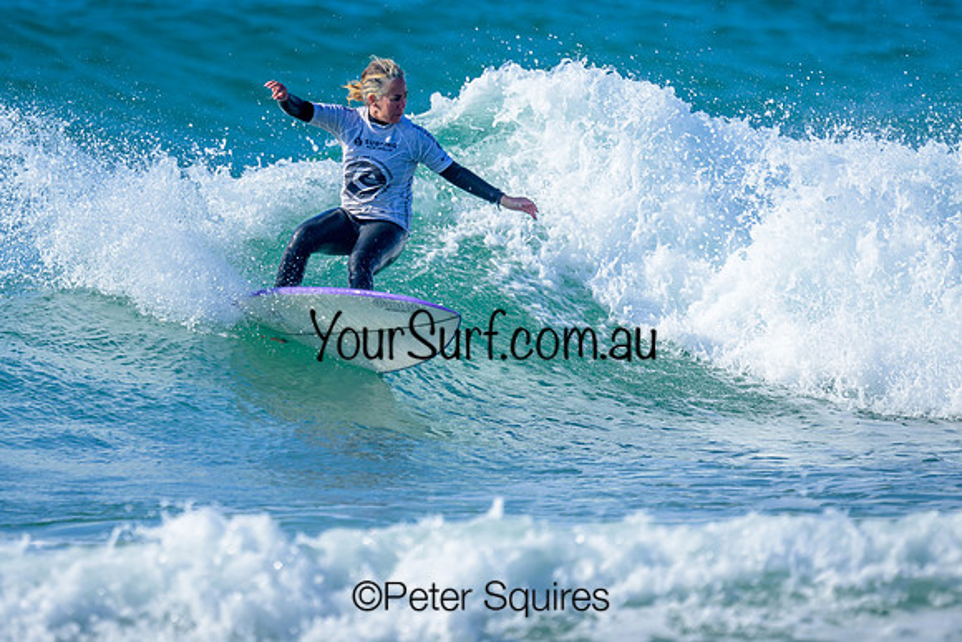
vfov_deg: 1.3
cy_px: 239
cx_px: 337
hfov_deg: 1.9
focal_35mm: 1098
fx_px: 29350
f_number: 6.3
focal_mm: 800
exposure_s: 1/2000
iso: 280
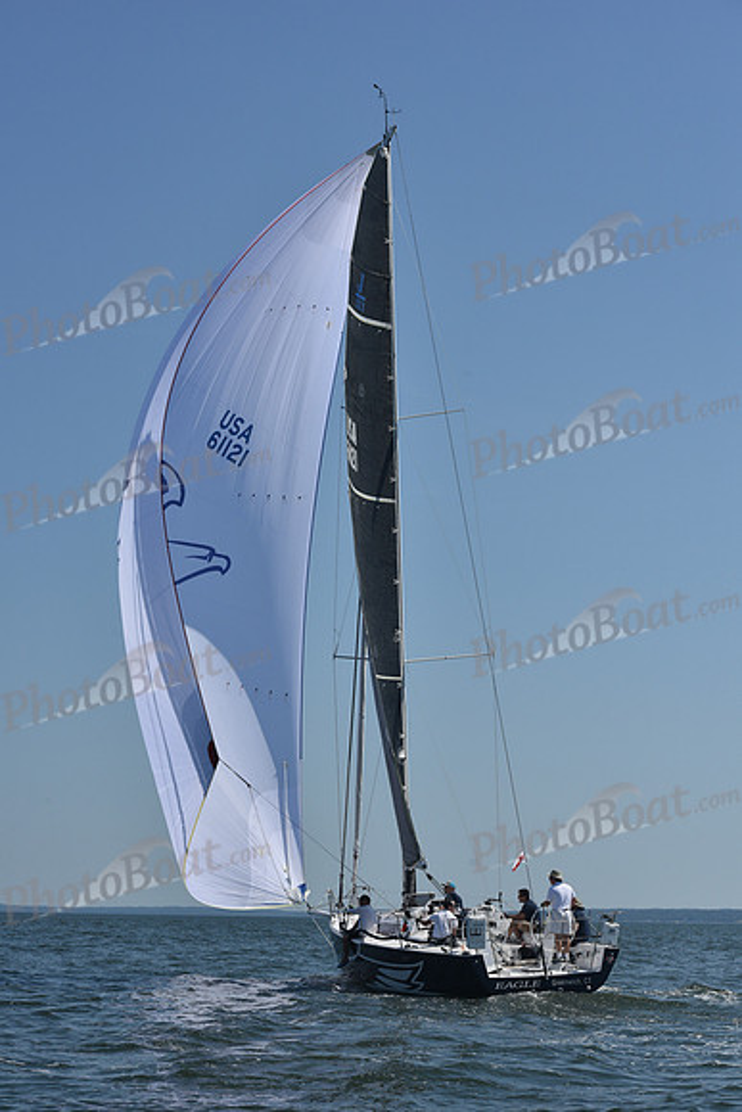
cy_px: 556
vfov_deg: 28.8
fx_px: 2163
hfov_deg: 19.5
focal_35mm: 70
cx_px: 371
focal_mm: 70
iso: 250
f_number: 10
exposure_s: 1/1250
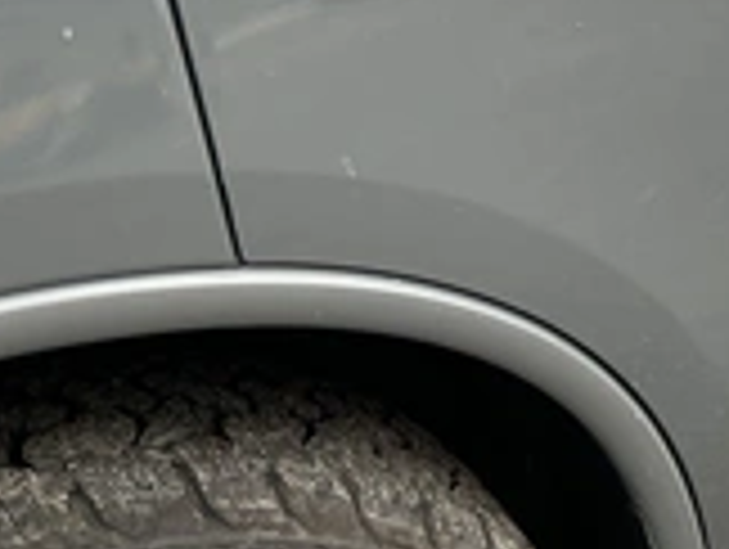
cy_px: 122
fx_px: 1455
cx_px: 814
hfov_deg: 25.9
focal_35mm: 69
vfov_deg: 21.1
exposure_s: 1/274
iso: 25
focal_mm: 3
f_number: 1.8
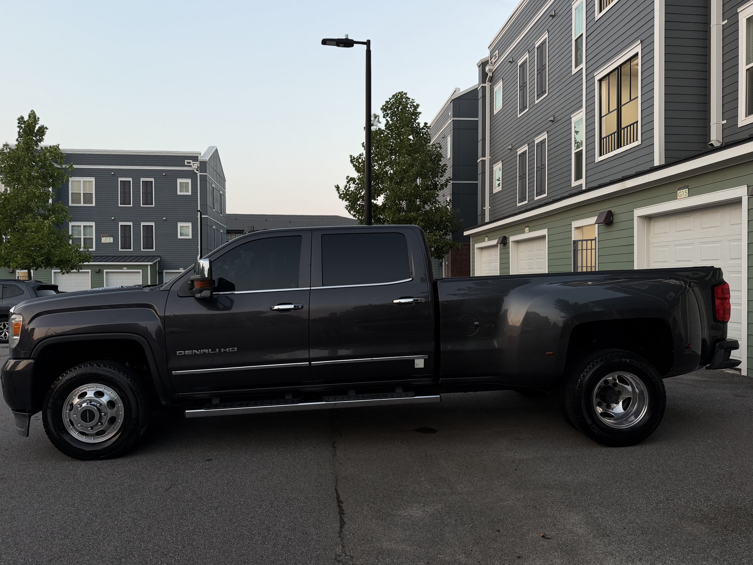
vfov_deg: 56.8
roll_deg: +1.7
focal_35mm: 24
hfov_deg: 71.6
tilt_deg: -1.1
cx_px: 376
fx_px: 522
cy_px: 282
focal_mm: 6.76
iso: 160
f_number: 1.78
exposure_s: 1/226
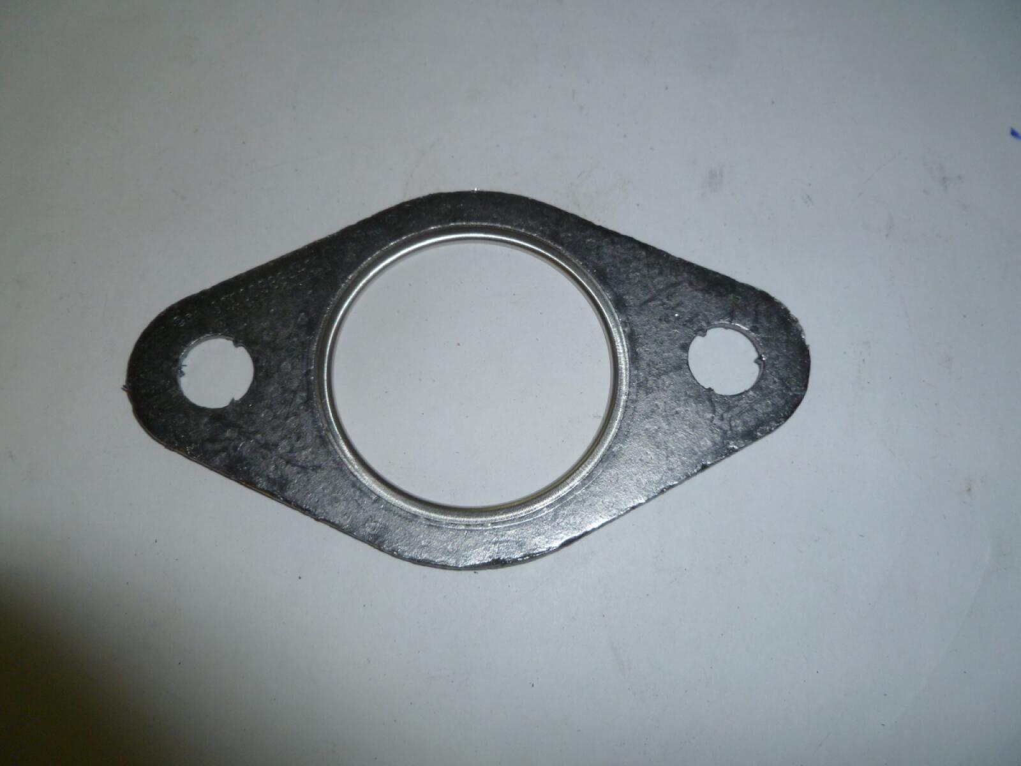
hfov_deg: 63.4
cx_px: 510
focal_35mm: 28
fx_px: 826
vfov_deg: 49.7
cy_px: 383
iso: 125
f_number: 3.3
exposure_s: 1/30
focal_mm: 5
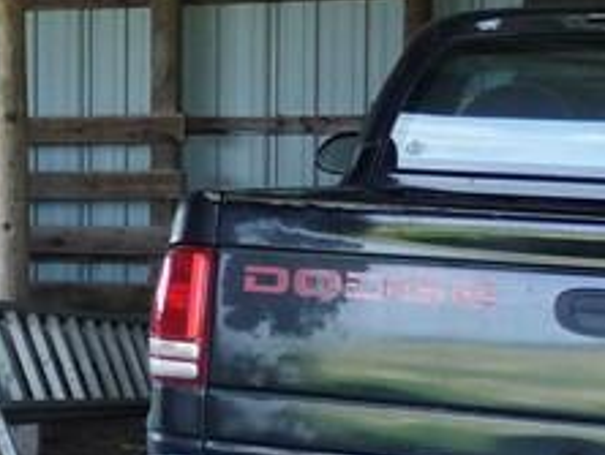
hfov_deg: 13.1
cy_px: 248
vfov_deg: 11.5
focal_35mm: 129
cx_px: -638
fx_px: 2257
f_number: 3.3
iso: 100
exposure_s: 1/50
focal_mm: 4.7
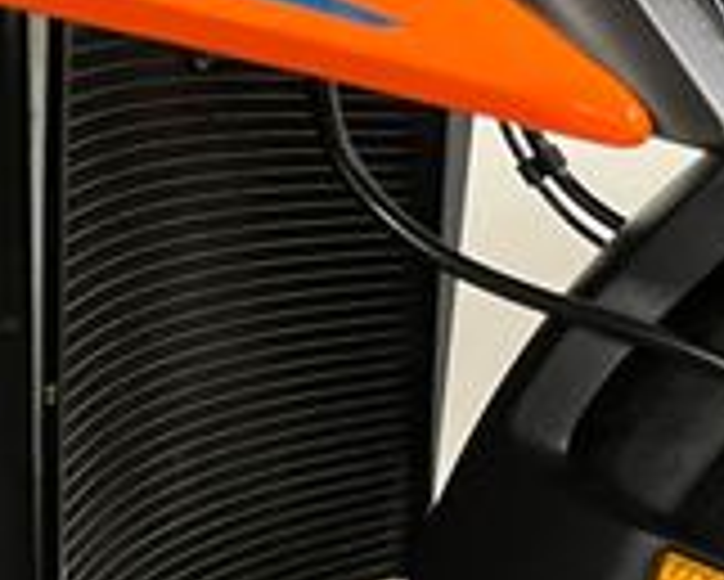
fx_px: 2165
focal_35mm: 101
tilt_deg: -28.6
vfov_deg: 14.2
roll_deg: -1.4
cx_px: 1358
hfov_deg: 15.8
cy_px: 886
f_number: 1.6
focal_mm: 5.1
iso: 400
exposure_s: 1/33
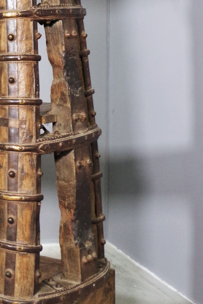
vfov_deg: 21.3
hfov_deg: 14.0
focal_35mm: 93
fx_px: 787
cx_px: -83
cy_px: 17
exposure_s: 1/60
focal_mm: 21.25
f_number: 4
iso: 800
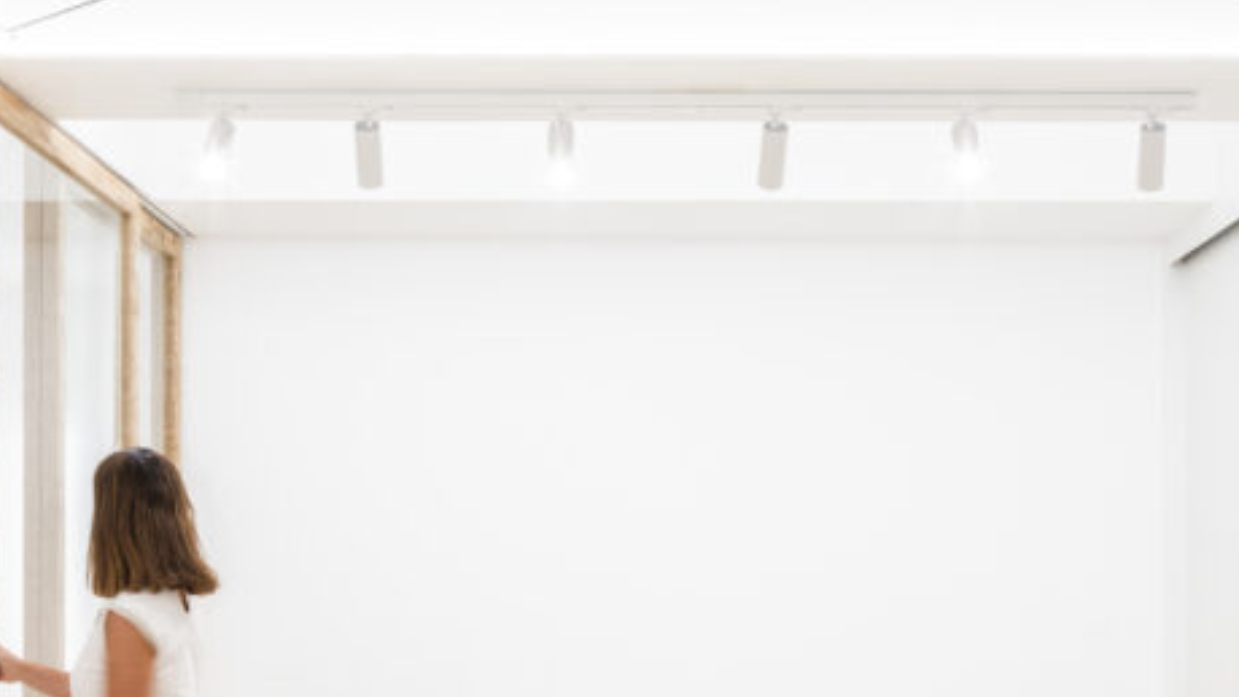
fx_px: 1840
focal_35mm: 56
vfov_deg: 21.3
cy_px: 502
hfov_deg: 36.8
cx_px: 415
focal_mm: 24
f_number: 11
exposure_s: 1/50
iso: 400
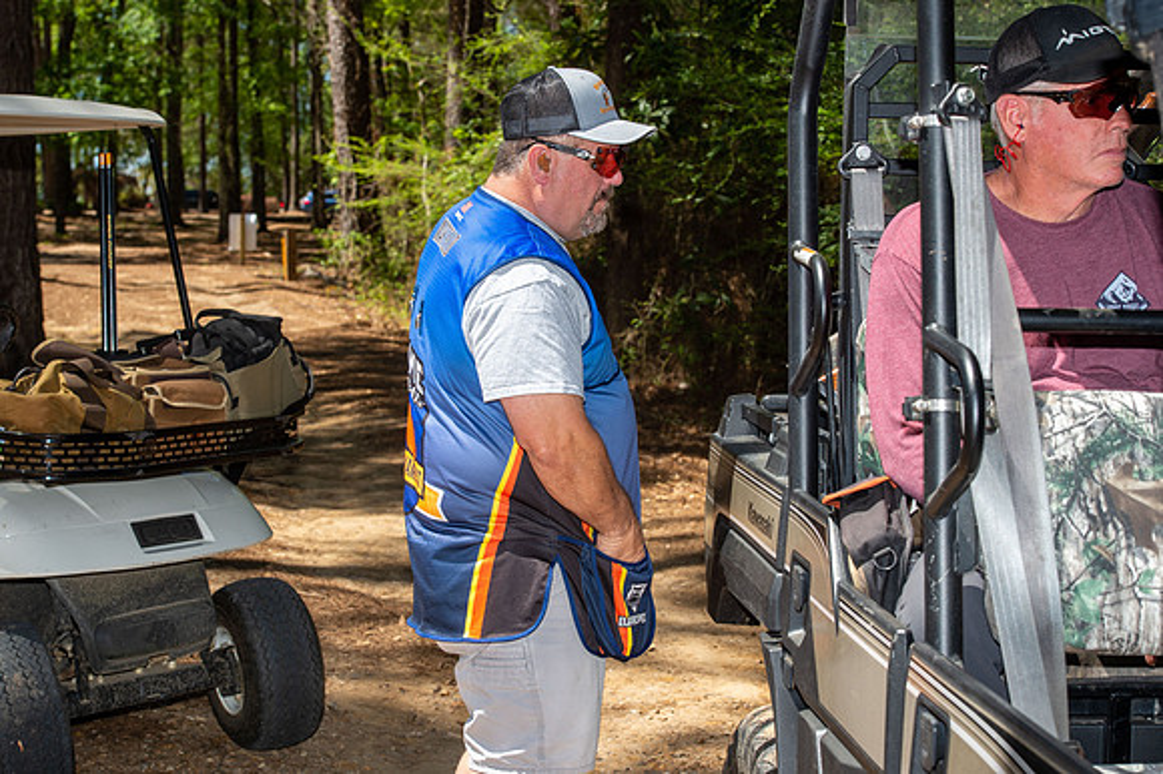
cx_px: 582
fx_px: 2518
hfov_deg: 26.0
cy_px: 387
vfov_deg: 17.5
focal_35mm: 78
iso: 250
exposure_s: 1/250
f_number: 10
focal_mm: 78
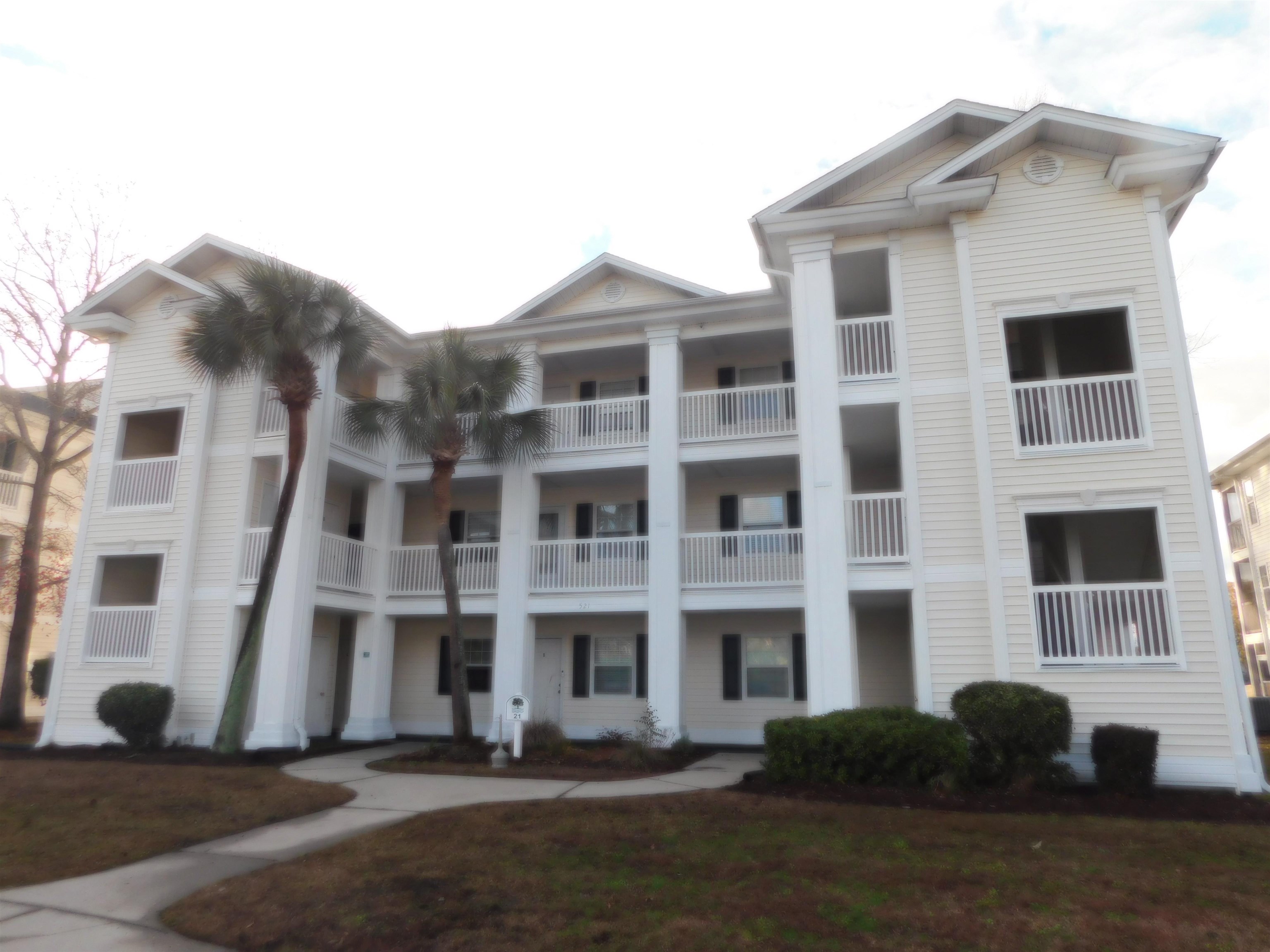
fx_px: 844
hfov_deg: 73.9
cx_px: 635
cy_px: 476
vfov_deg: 58.9
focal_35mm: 23
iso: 125
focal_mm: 4
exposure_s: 1/640
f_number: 3
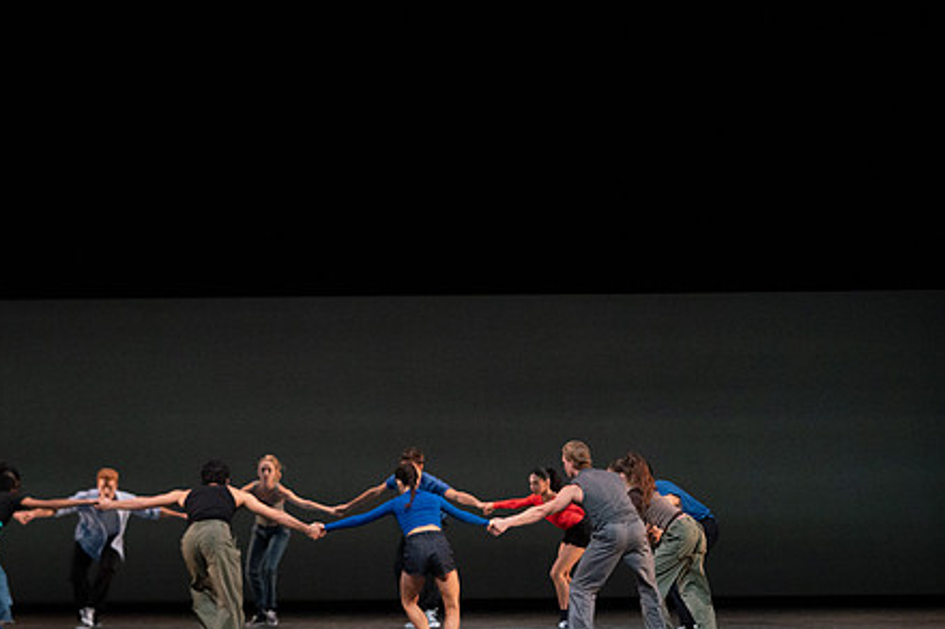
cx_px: 339
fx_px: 3359
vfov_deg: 10.7
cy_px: 390
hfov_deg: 16.0
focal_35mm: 128
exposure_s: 1/400
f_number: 5
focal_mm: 97
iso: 8000
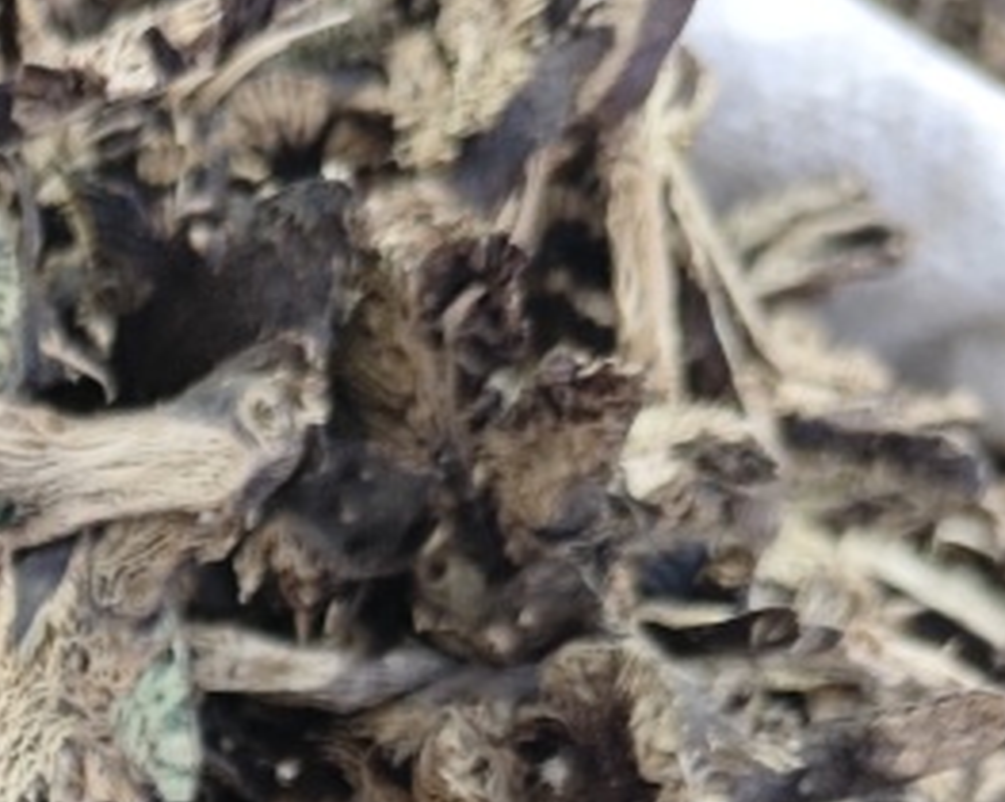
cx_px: -443
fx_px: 2824
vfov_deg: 14.3
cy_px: 1449
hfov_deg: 18.2
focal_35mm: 95
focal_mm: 5.84
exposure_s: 1/90
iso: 200
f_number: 1.6
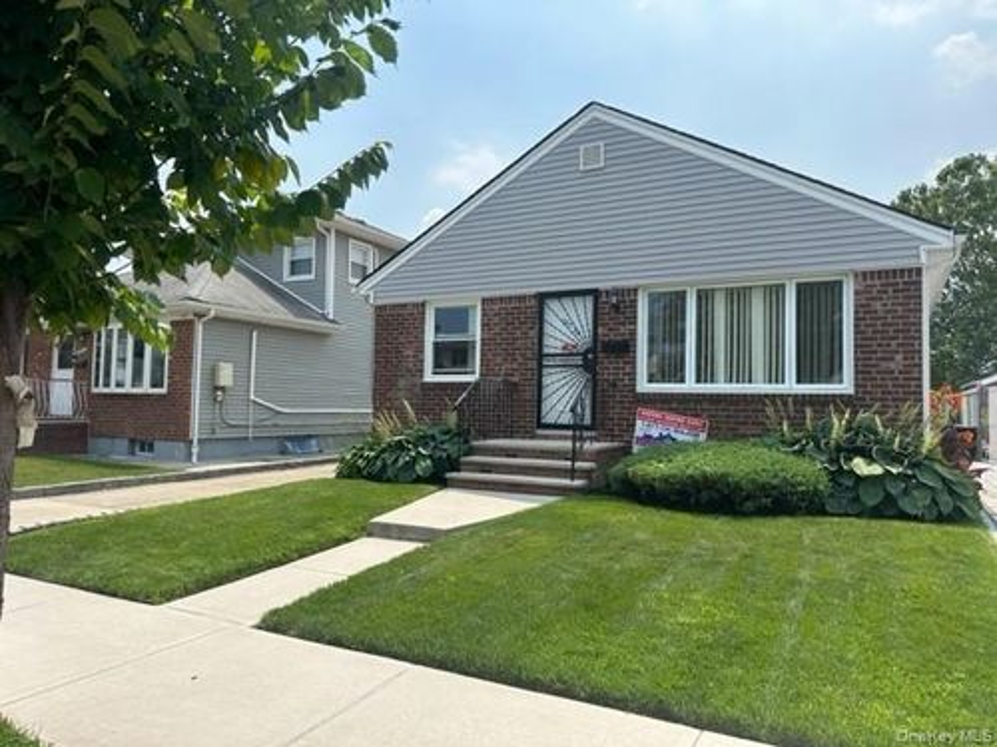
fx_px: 691
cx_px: 498
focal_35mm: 24
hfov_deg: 71.6
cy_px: 374
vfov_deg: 56.8
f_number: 1.78
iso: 80
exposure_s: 1/4762
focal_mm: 6.86
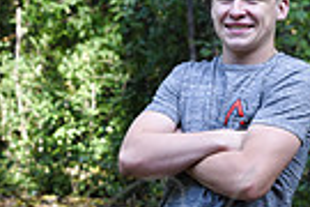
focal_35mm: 198
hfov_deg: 10.4
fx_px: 1705
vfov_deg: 6.9
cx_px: 204
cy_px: 268
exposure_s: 1/60
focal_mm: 46
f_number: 4
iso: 200
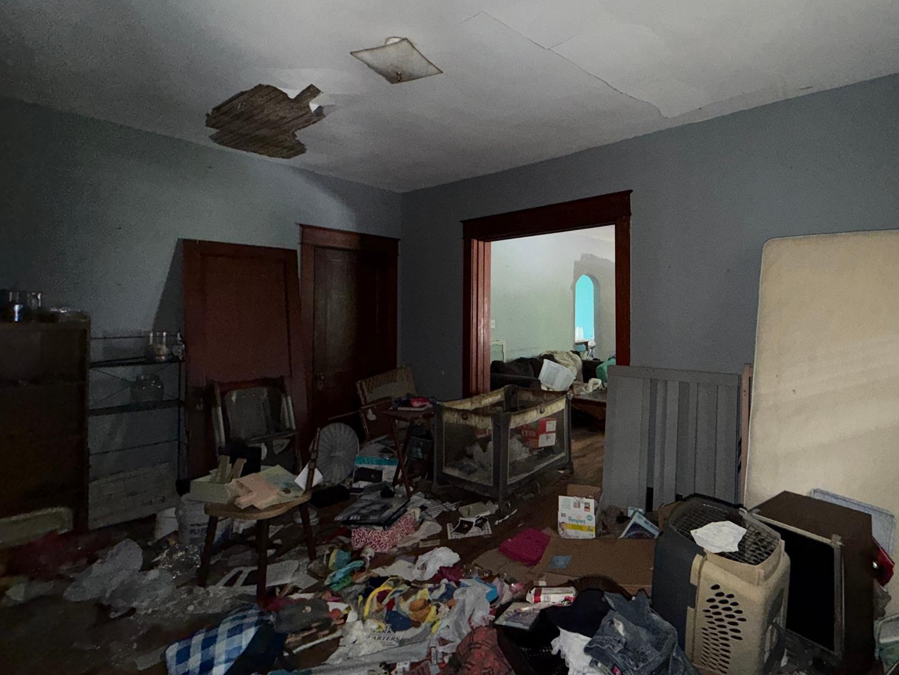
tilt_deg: +0.7
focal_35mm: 18
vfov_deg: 71.4
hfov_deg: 86.1
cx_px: 558
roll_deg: -0.6
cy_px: 300
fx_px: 468
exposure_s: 1/30
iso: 250
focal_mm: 2.22
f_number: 2.2
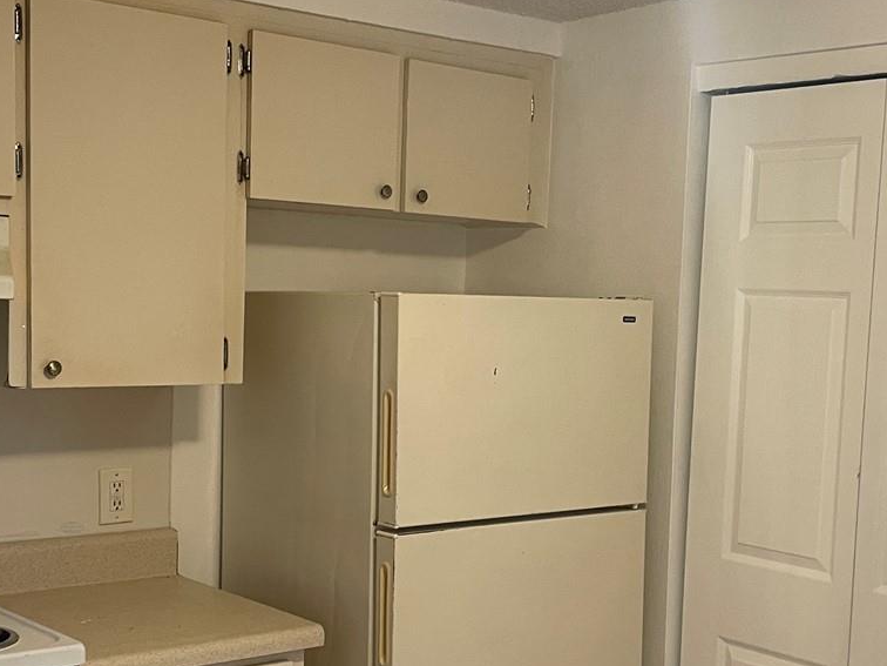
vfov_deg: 26.5
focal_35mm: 55
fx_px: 1409
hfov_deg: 34.9
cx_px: 475
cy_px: 428
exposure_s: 1/60
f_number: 1.6
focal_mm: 4.2
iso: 125
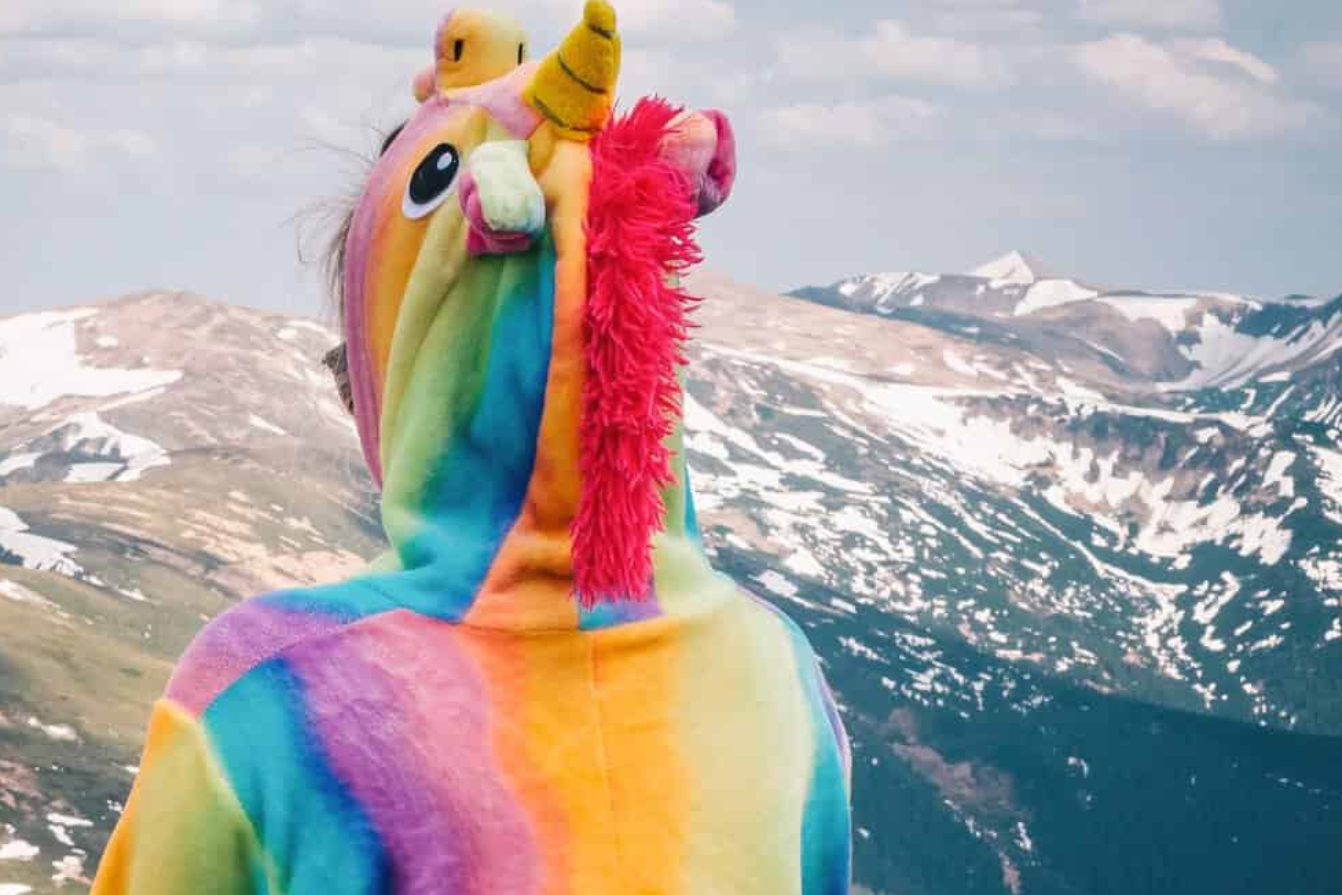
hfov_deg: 17.7
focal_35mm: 114
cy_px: 872
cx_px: 198
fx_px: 4250
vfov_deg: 11.9
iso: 200
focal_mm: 35
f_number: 13
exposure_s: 1/180
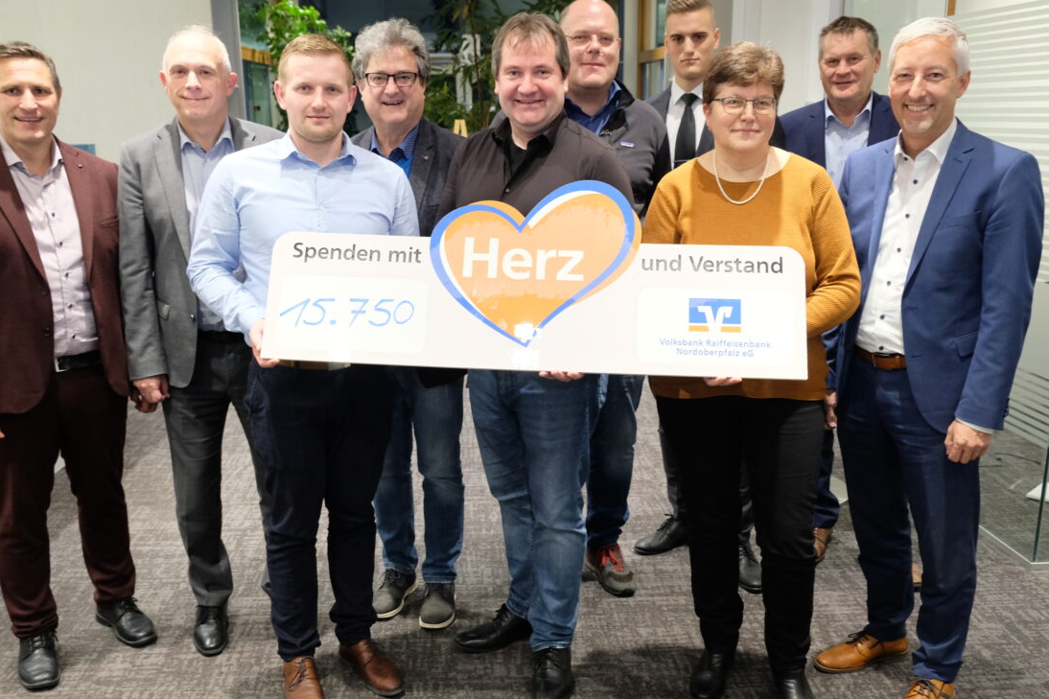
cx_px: 478
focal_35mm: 34
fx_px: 991
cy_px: 374
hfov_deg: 55.7
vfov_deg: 38.9
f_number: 4
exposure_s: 1/30
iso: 2000
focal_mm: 20.5
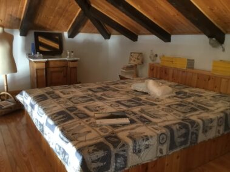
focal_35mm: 31
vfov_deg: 45.4
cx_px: 115
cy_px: 86
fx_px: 206
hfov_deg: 58.4
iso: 400
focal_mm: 3.3
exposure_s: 1/17
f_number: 2.4
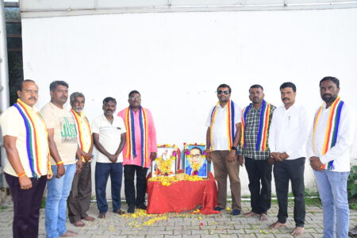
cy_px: 119
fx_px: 307
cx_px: 178
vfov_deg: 42.3
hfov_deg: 60.3
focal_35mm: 31
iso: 1250
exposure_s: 1/125
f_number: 7.1
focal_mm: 21
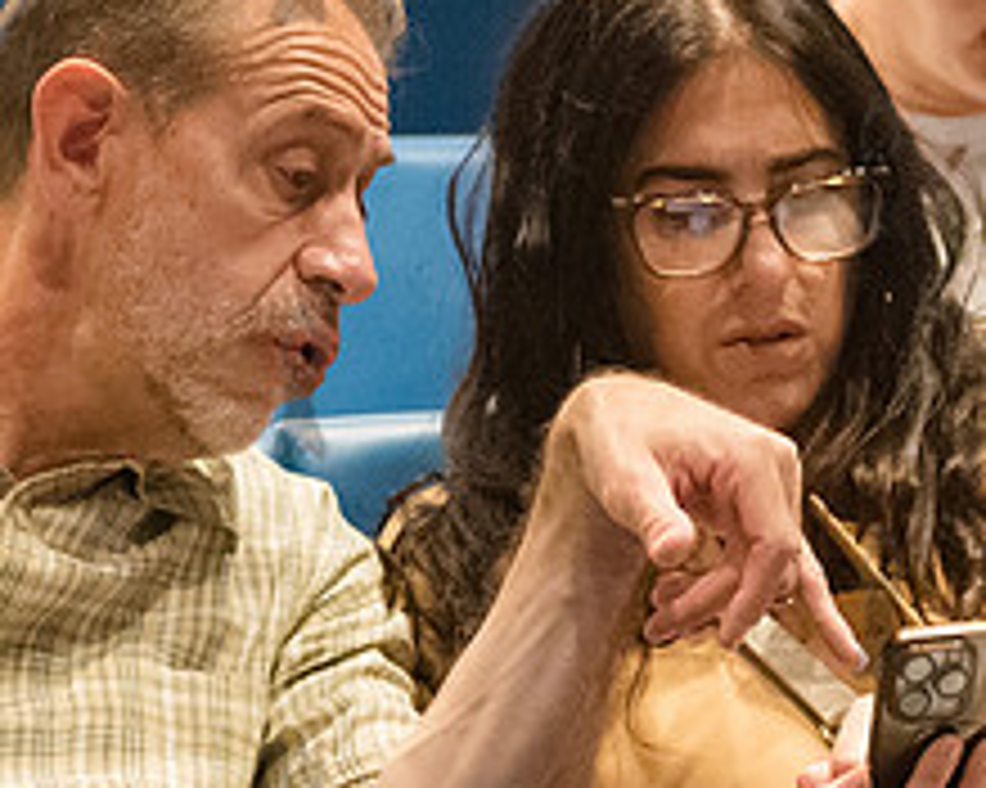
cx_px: 437
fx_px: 10909
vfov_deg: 4.1
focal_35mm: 374
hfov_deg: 5.2
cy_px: 643
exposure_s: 1/250
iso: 6400
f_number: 4
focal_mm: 92
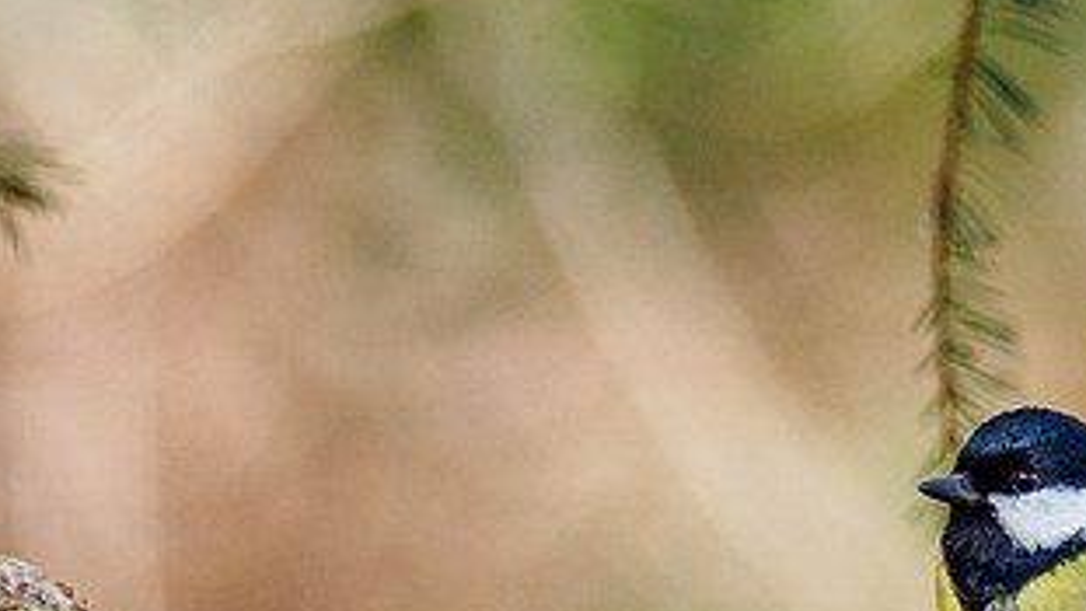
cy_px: 163
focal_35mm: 2421
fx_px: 69722
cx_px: 642
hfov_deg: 0.9
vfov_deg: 0.5
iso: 500
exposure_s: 1/800
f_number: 4.5
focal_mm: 300
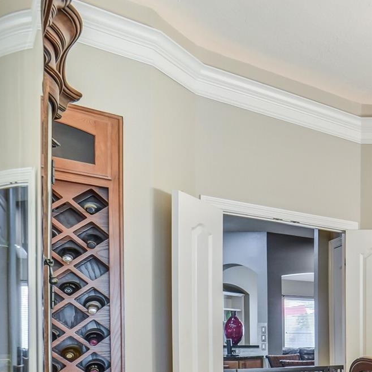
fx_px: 450
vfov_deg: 40.7
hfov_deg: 28.2
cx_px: 565
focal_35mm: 37
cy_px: 349
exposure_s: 1/10
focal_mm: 14
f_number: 11
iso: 500
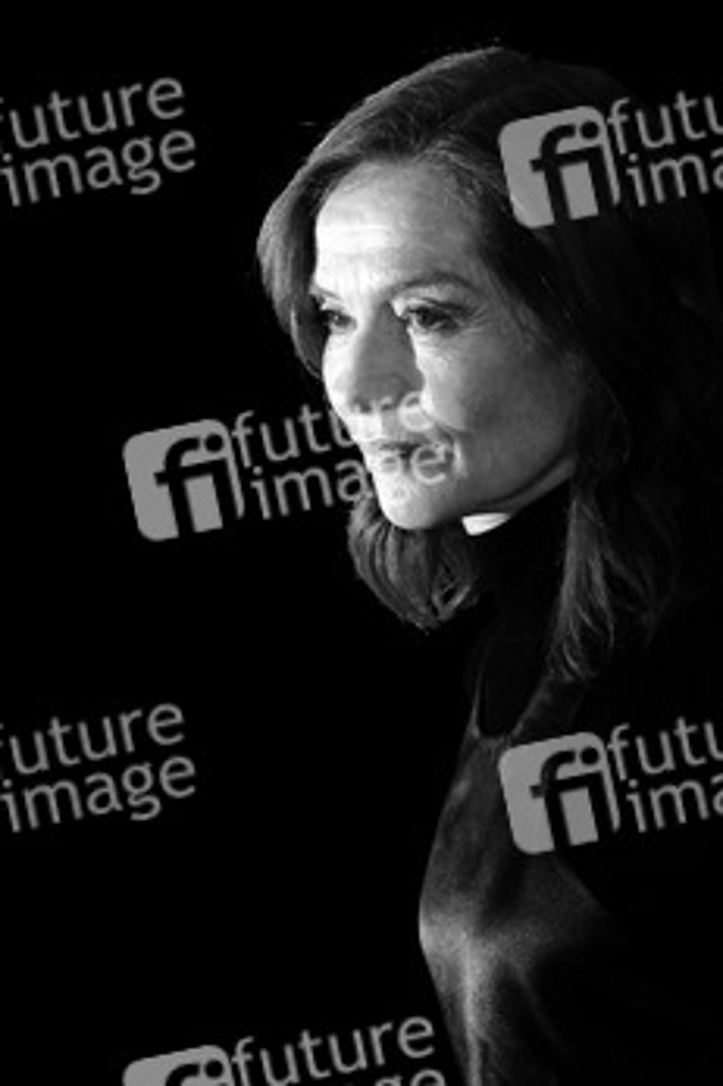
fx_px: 10433
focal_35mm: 346
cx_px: 376
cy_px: 623
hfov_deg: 4.0
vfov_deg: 6.0
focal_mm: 200
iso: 640
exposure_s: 1/500
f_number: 3.2
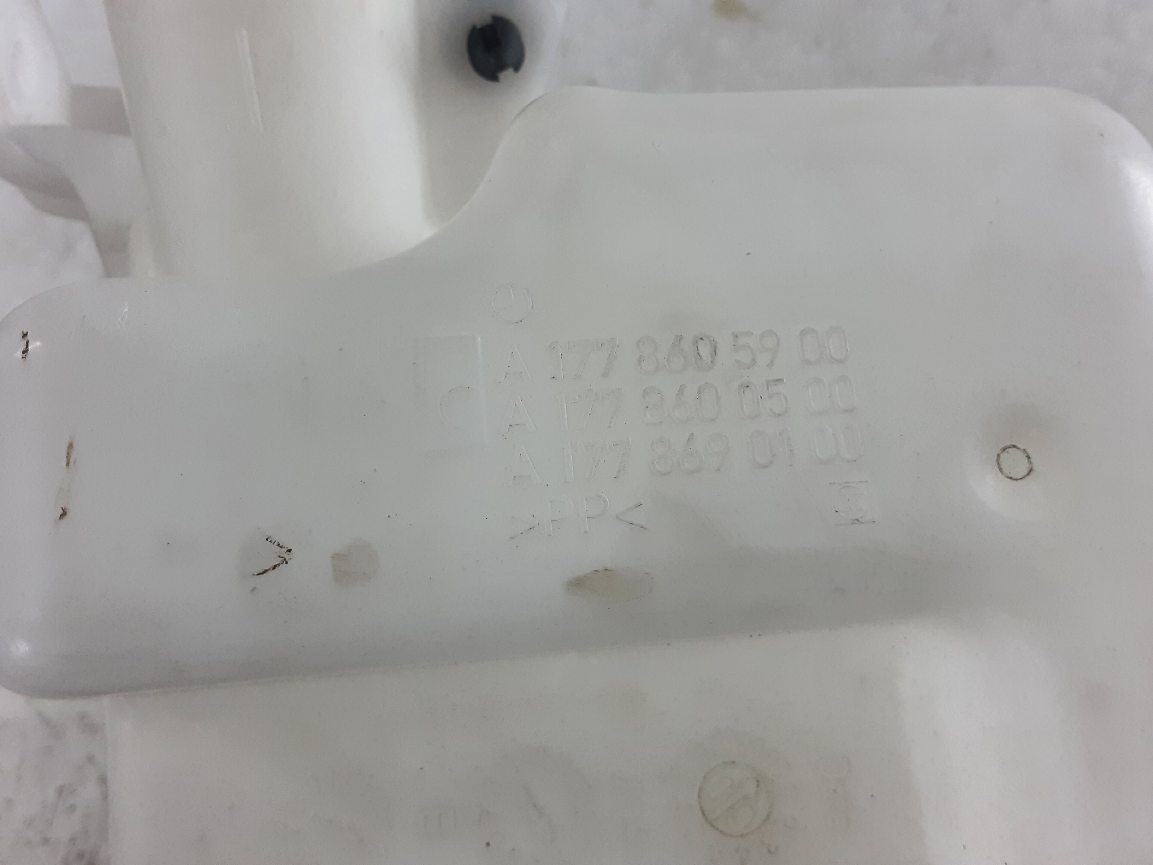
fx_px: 899
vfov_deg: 51.4
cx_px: 576
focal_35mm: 27
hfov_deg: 65.3
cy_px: 432
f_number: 1.9
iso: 100
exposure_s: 1/50
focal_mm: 2.91
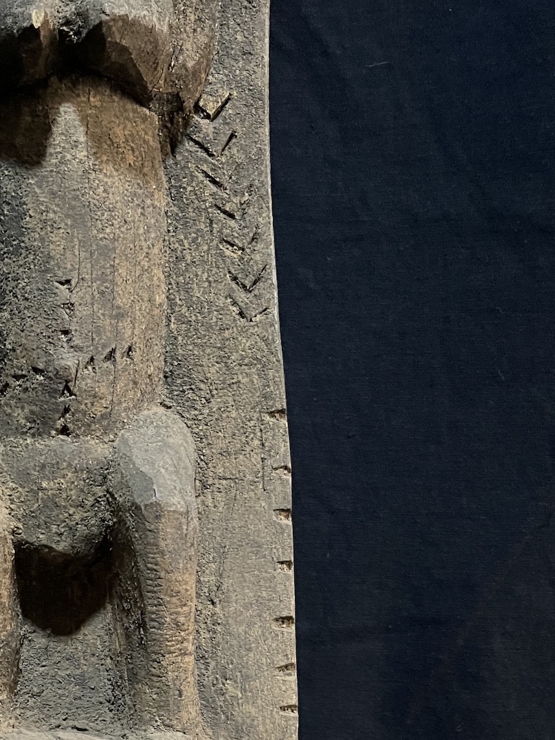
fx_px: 1069
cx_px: 71
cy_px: 548
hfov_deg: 28.2
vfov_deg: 37.3
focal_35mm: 50
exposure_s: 1/30
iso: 640
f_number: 1.6
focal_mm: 5.1
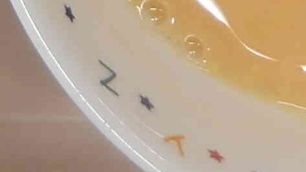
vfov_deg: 4.8
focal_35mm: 227
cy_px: -550
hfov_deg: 9.4
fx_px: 1842
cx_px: -78
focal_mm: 4.9
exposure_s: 1/65
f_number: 3
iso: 100
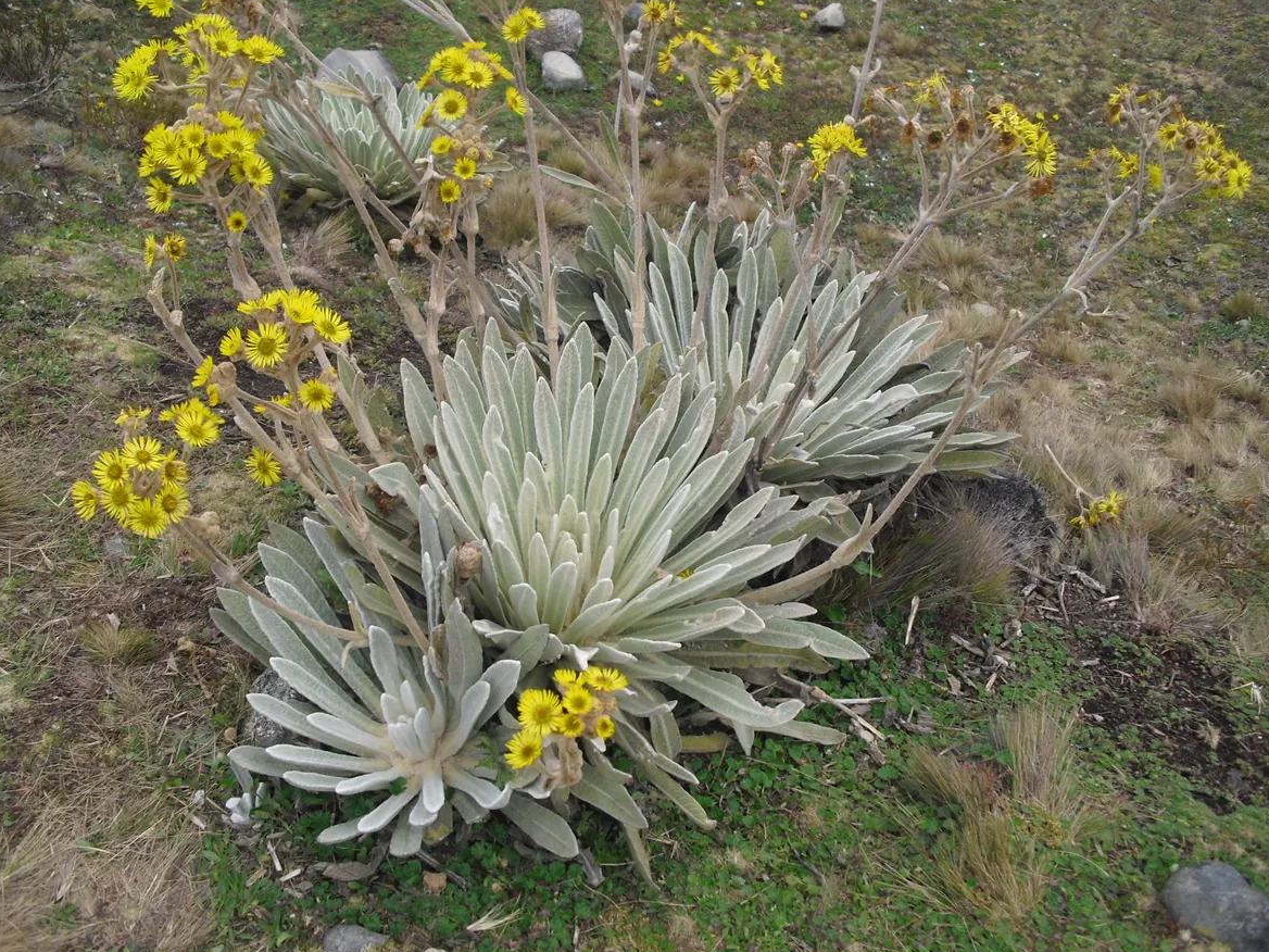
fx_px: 1356
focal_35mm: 37
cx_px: 624
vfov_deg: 38.7
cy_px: 479
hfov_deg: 50.1
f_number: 7.8
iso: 100
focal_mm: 6.3
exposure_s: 1/100
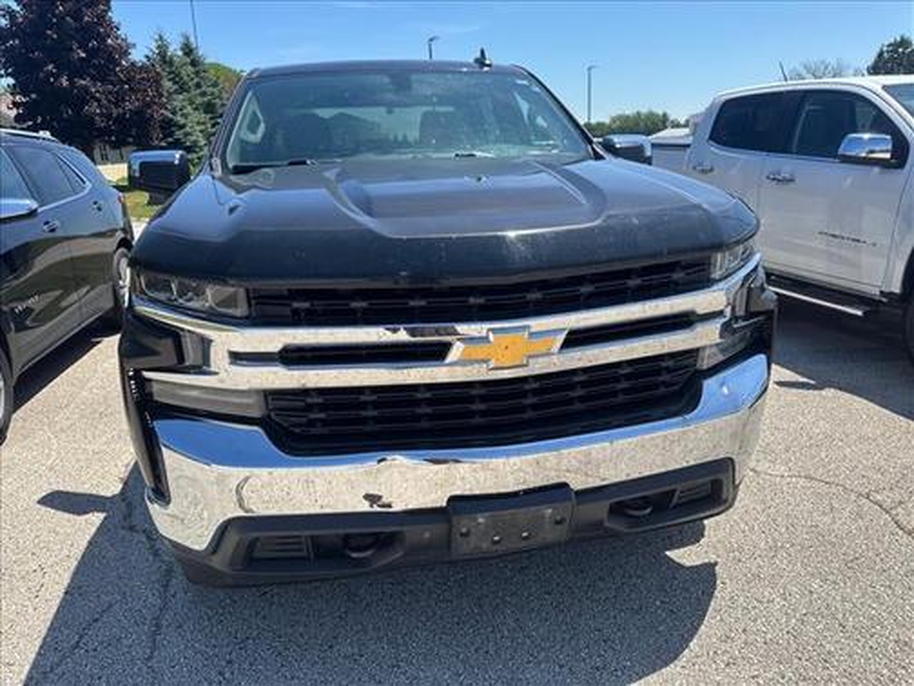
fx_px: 634
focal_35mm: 24
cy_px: 343
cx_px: 457
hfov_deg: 71.6
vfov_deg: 56.8
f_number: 1.78
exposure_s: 1/3096
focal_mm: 6.76
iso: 80
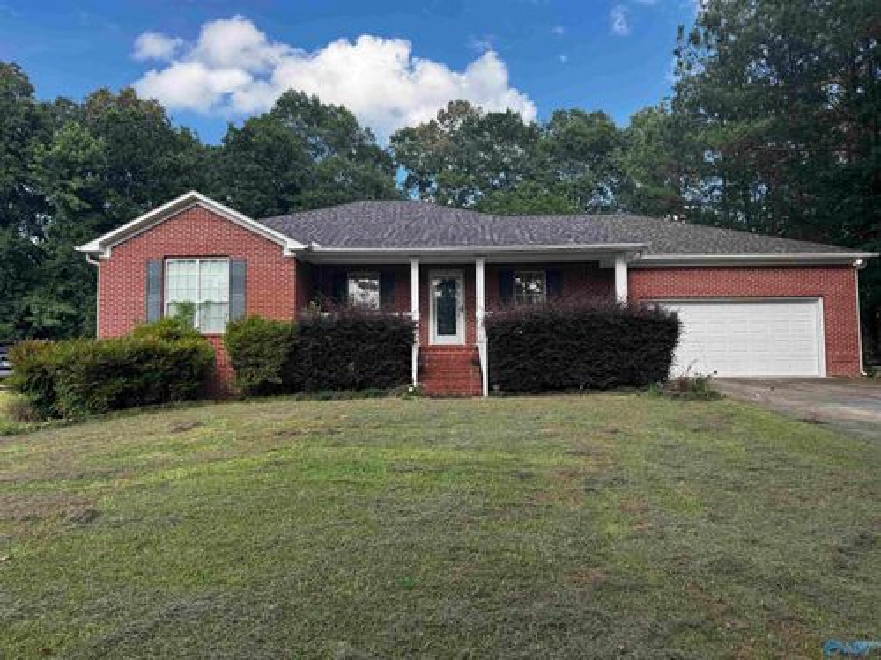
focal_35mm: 24
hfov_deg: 71.6
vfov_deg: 56.8
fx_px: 611
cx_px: 440
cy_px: 330
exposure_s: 1/966
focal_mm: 6.76
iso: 80
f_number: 1.78
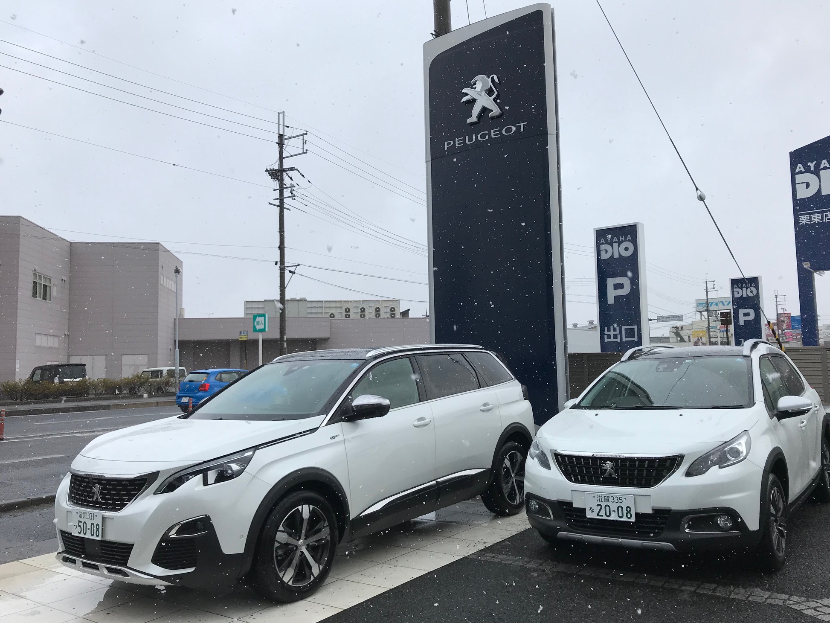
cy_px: 309
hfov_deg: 61.6
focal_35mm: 29
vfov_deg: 48.2
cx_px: 424
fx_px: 695
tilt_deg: +4.8
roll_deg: +1.4
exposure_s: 1/1408
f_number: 1.8
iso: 20
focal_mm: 3.99
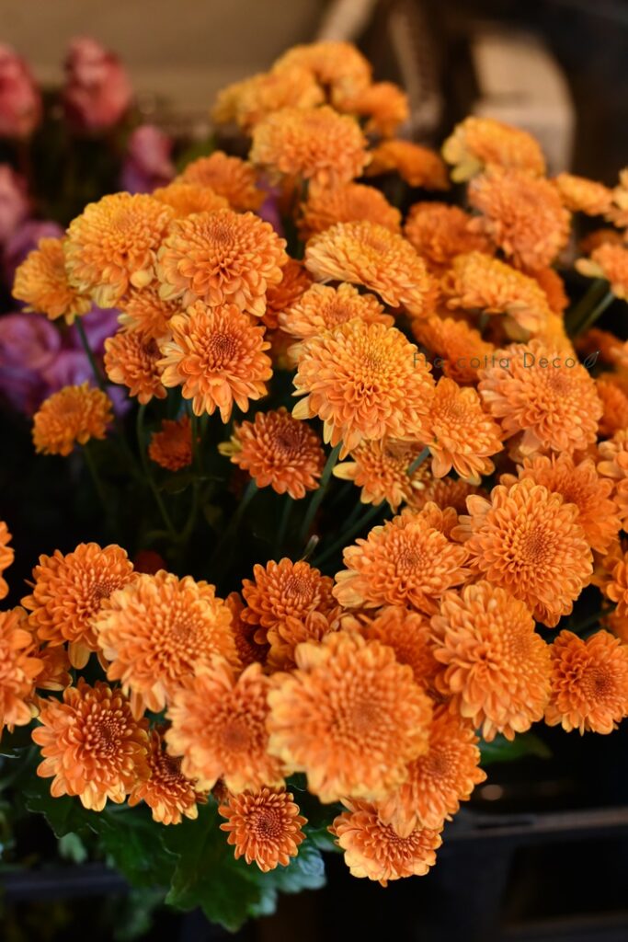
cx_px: 314
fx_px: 1308
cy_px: 471
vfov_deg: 39.6
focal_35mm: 50
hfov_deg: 27.0
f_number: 4
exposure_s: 1/100
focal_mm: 50
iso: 5000
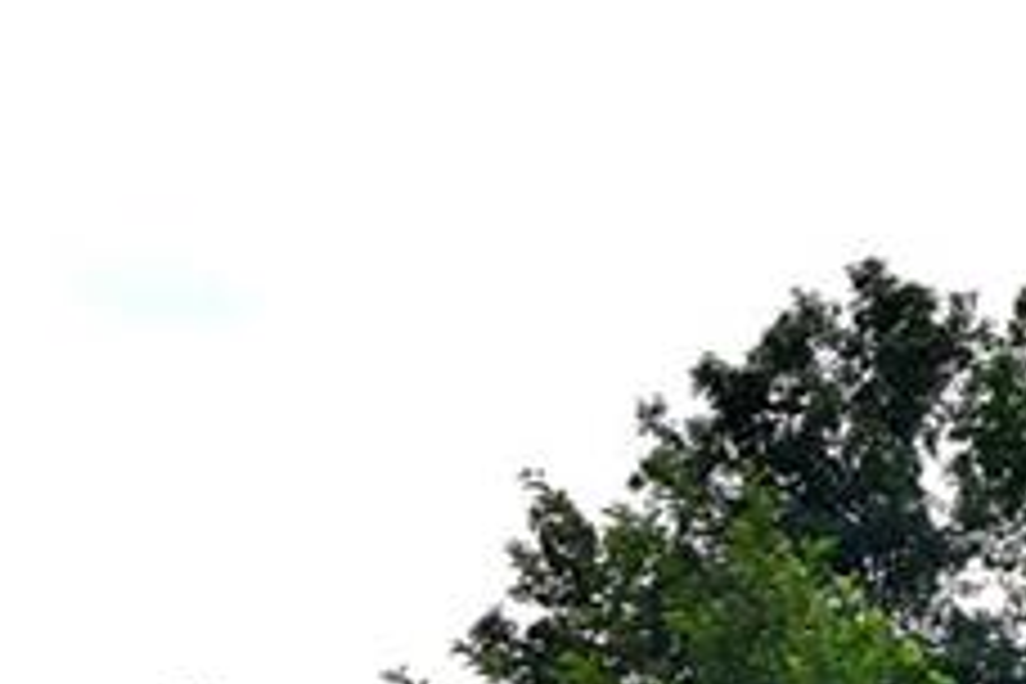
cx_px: -886
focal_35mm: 141
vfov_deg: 9.3
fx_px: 4025
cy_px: 1228
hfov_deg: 13.0
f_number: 11
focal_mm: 21
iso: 100
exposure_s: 1/200
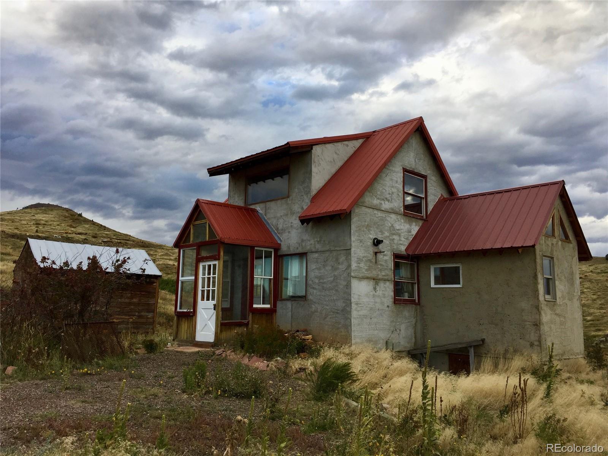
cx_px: 304
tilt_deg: +8.4
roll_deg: -0.9
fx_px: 509
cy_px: 228
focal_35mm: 29
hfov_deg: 61.7
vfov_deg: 48.2
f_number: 2.2
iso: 32
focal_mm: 4.15
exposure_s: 1/341
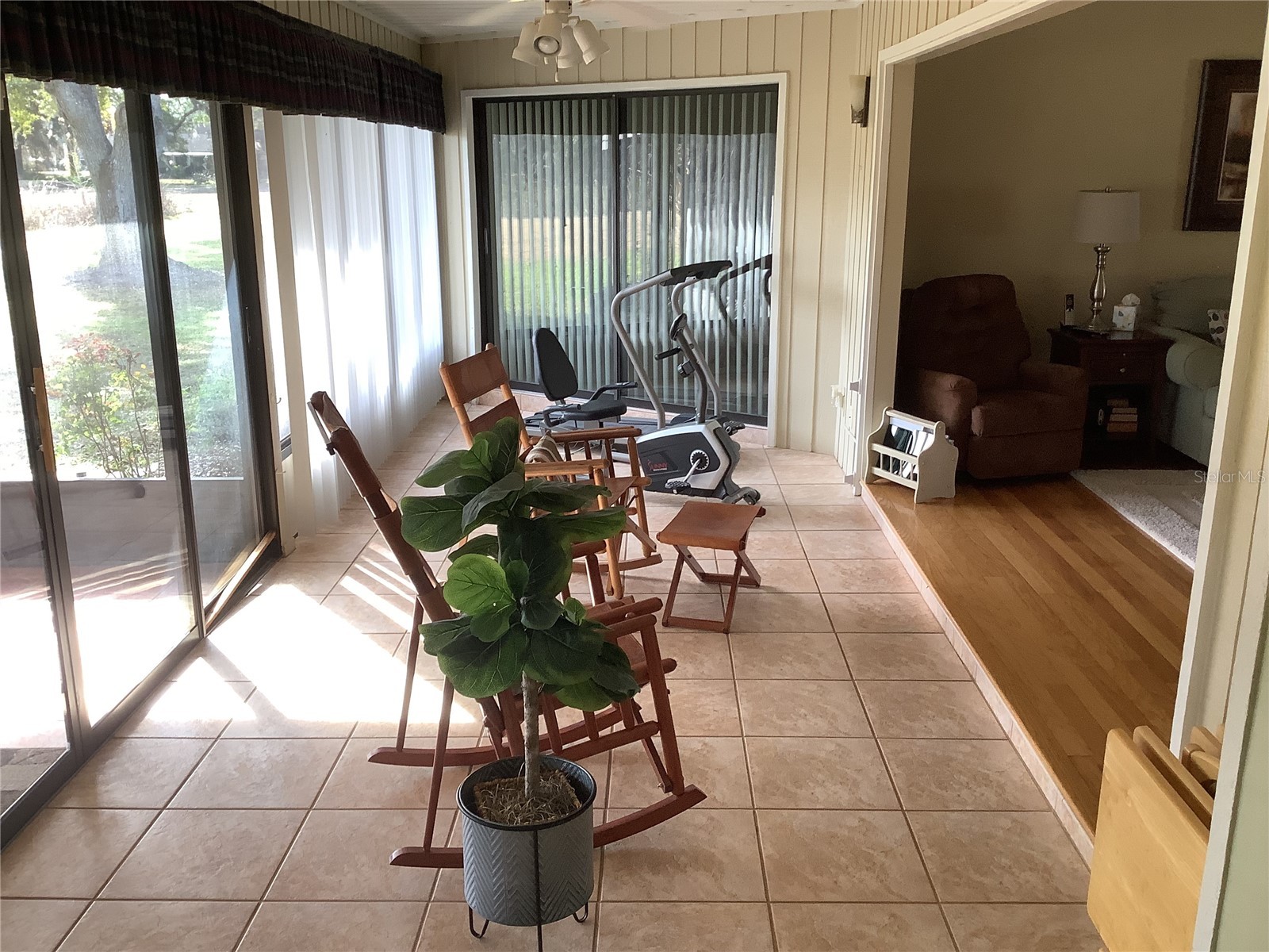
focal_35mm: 31
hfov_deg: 58.4
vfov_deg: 45.4
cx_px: 634
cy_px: 476
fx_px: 1136
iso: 64
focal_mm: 3.3
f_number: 2.4
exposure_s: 1/60
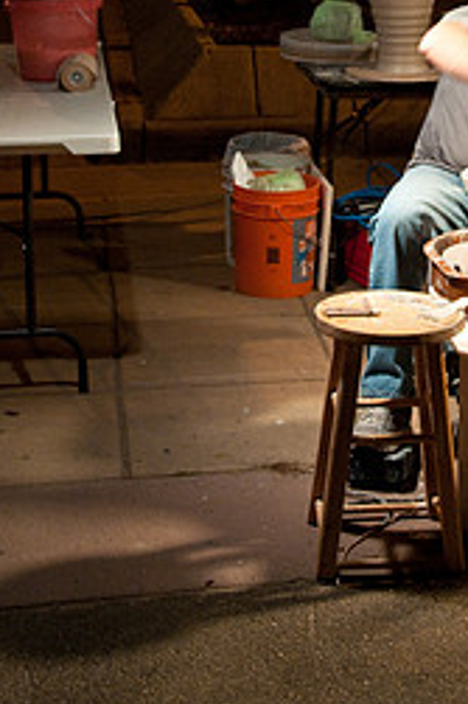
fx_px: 1679
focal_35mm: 86
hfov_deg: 15.8
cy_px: 93
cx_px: 363
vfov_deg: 23.1
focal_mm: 32
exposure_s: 1/15
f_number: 6.3
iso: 1250
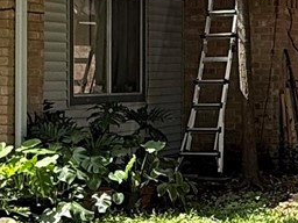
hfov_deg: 17.4
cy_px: 95
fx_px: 964
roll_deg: -0.3
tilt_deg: -1.1
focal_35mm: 112
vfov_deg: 13.2
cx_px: 236
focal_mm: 2.22
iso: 50
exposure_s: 1/779
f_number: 2.2
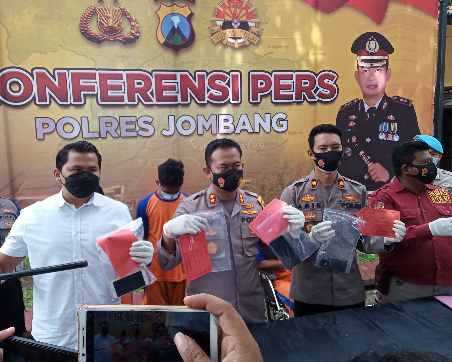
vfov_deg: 50.0
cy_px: 180
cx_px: 205
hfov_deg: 60.3
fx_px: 388
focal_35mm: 29
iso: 113
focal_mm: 3.73
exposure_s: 1/245
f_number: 2.2
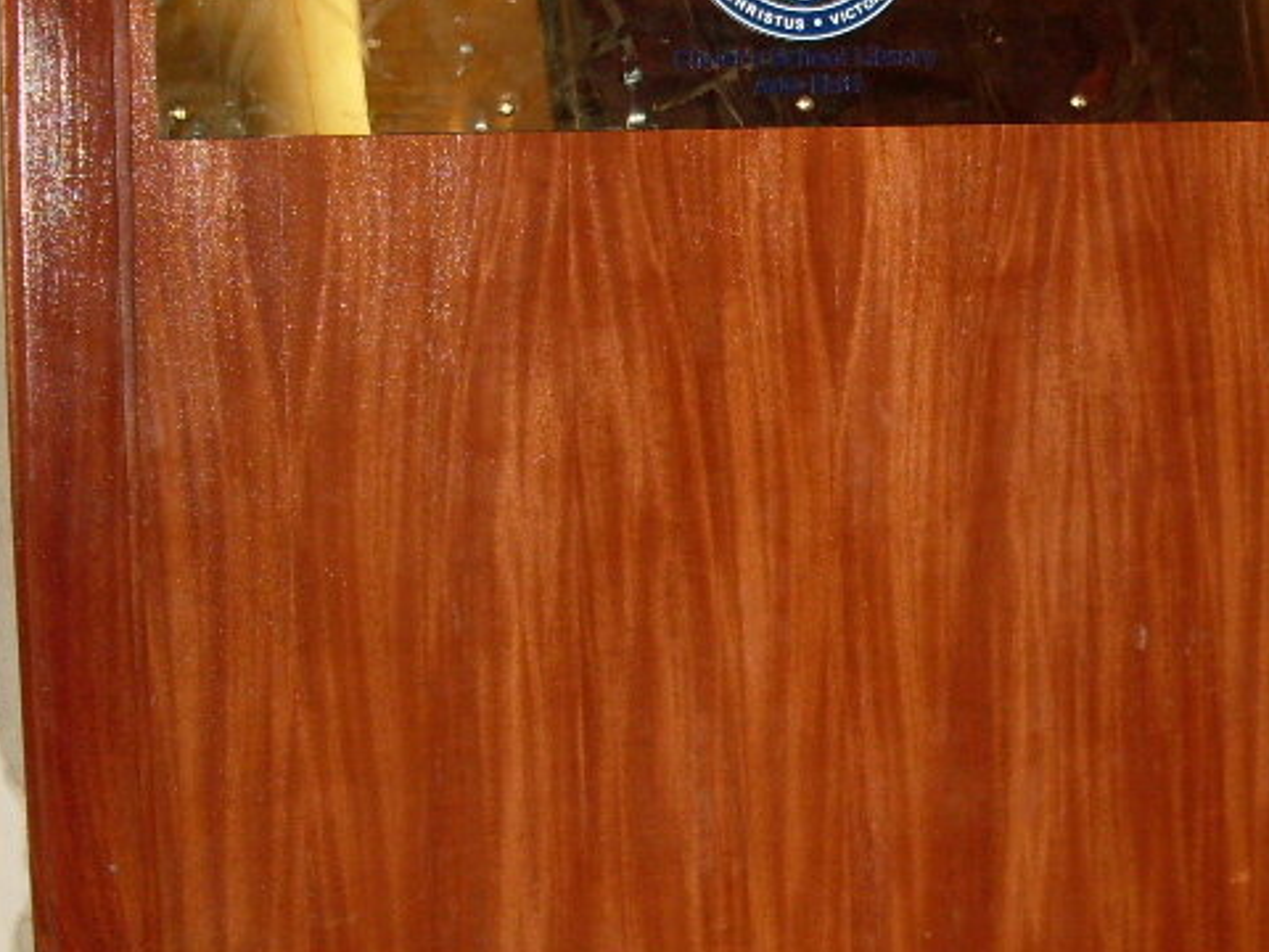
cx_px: 1256
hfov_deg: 23.2
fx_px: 2969
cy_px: 346
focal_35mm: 81
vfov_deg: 18.2
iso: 100
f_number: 2.8
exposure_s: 1/45
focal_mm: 6.3
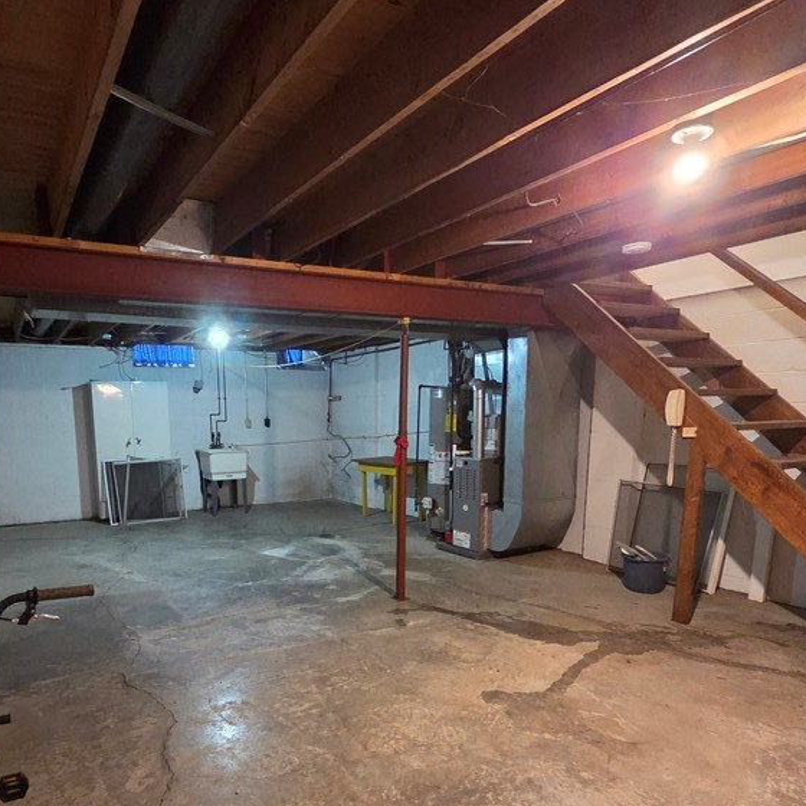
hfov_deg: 71.0
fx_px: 553
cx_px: 305
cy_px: 518
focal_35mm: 21
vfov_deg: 70.6
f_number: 2.2
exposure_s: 1/40
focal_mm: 2.2
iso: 1250
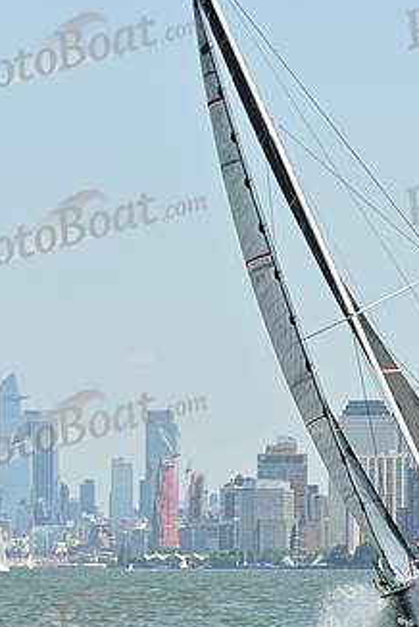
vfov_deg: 8.6
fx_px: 4181
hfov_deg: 5.7
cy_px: 304
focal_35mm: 240
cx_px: 307
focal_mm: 135
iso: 320
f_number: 5.6
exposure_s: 1/2000
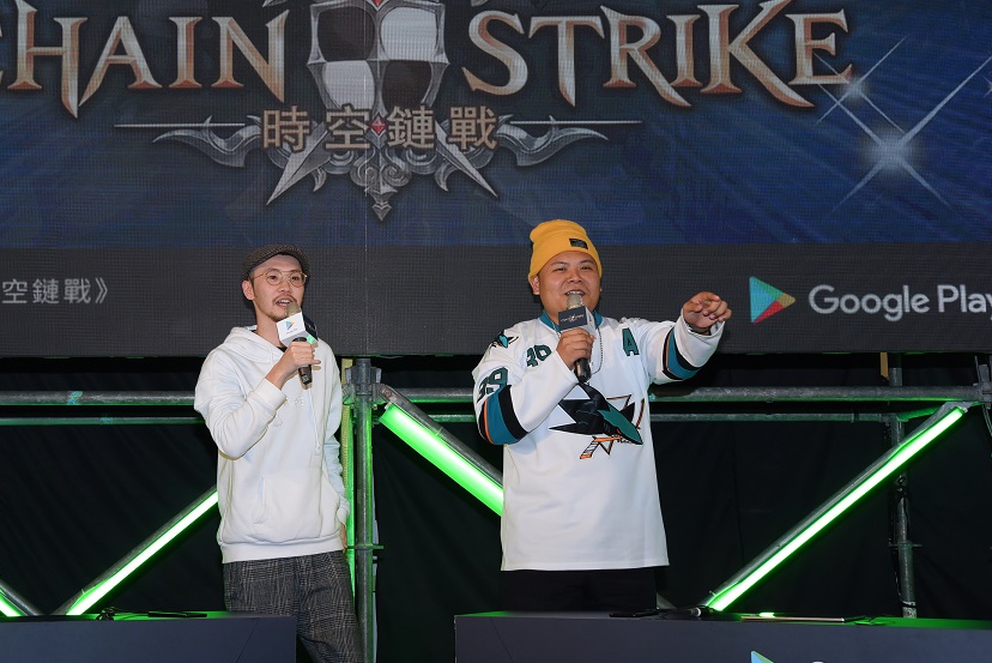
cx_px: 333
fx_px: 1654
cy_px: 288
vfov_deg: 22.6
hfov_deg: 33.1
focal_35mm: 60
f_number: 8
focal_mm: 45
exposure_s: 1/160
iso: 1250
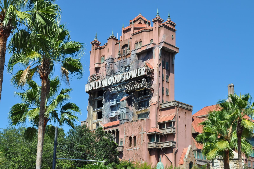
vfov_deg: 19.7
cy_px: 84
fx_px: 486
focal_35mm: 69
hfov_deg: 29.3
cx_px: 127
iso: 200
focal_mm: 46
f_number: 9
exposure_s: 1/320
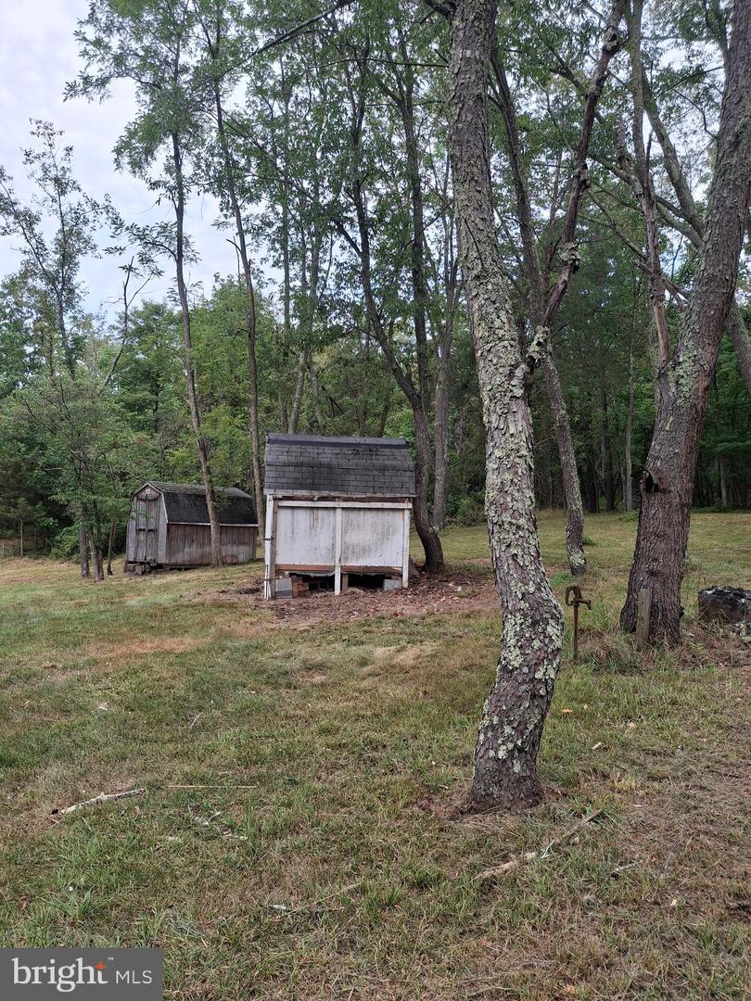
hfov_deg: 54.9
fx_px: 723
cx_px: 376
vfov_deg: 69.4
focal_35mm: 25
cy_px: 500
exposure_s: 1/867
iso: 32
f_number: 1.8
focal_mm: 4.69
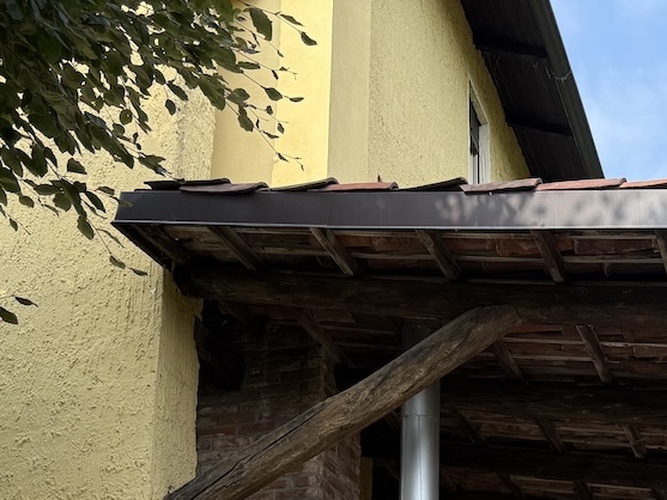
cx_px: 468
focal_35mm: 62
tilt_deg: +15.6
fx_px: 1195
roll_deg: -0.1
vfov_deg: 21.5
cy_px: 642
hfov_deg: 30.8
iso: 80
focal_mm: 6.76
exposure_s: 1/1091
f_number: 1.78
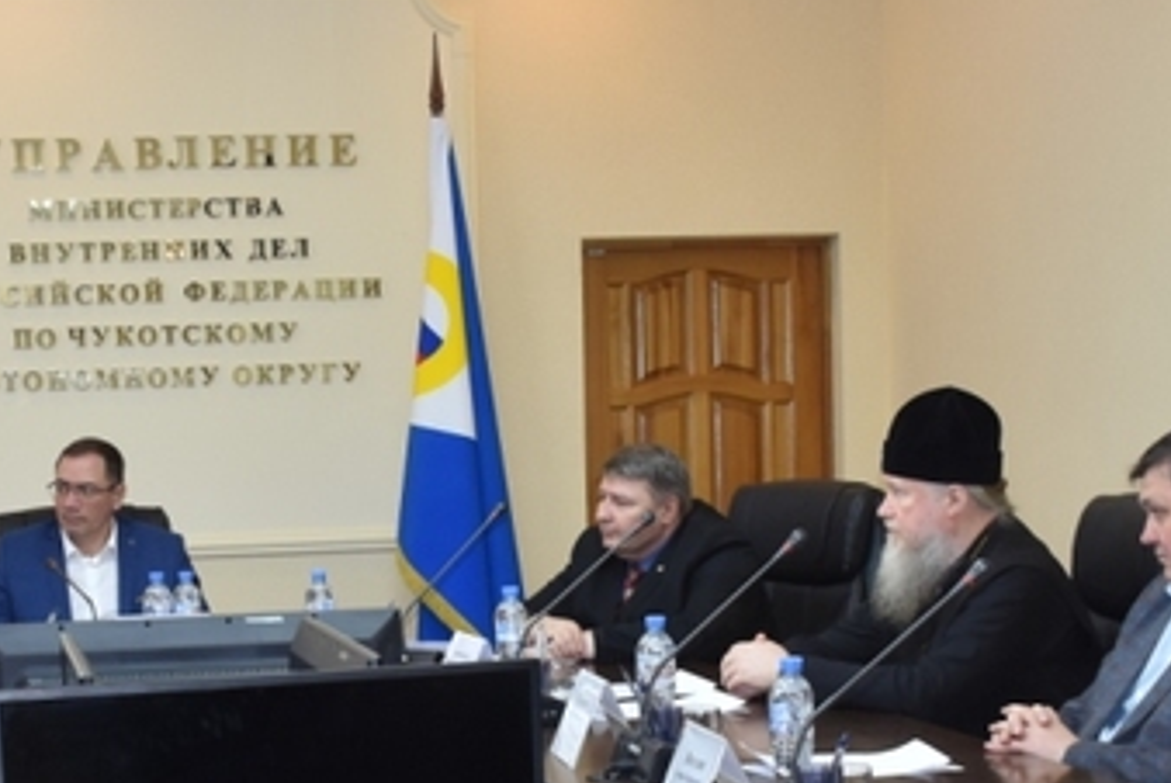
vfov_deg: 17.3
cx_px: 215
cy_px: 689
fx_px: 2539
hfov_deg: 25.5
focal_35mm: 78
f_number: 3.8
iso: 400
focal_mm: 22
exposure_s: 1/60
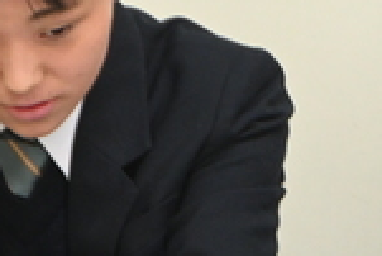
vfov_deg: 2.1
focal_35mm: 645
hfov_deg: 3.2
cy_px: 70
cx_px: 453
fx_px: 6851
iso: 2800
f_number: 5.6
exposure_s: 1/125
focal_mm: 130
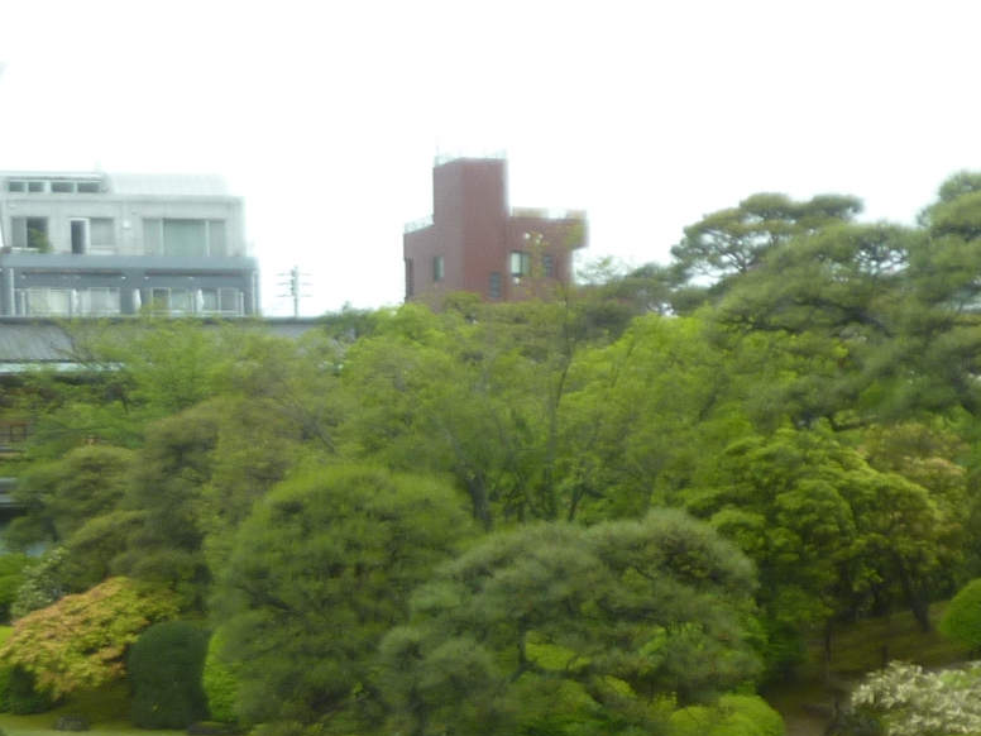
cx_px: 324
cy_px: 712
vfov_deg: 21.6
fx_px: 1870
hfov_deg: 29.2
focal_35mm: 66
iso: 80
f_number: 3.3
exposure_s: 1/60
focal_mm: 4.1
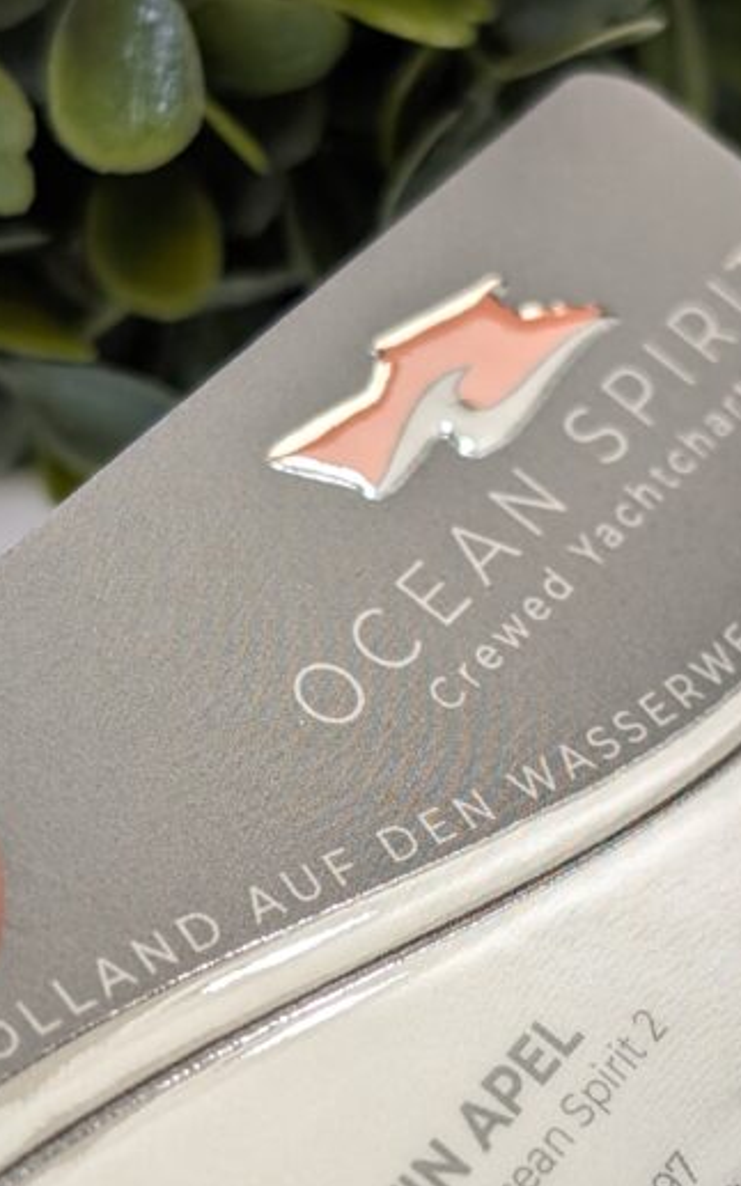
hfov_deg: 12.6
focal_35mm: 103
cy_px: 840
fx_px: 3329
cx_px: 687
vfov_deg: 20.1
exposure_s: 1/100
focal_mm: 6.9
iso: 127
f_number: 1.68
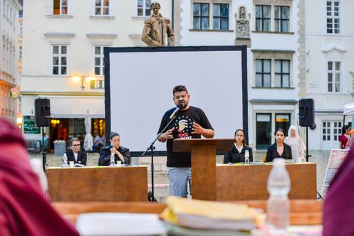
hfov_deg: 28.8
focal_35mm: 70
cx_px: 177
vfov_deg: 19.5
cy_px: 118
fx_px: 689
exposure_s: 1/100
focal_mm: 70
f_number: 3.5
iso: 2000
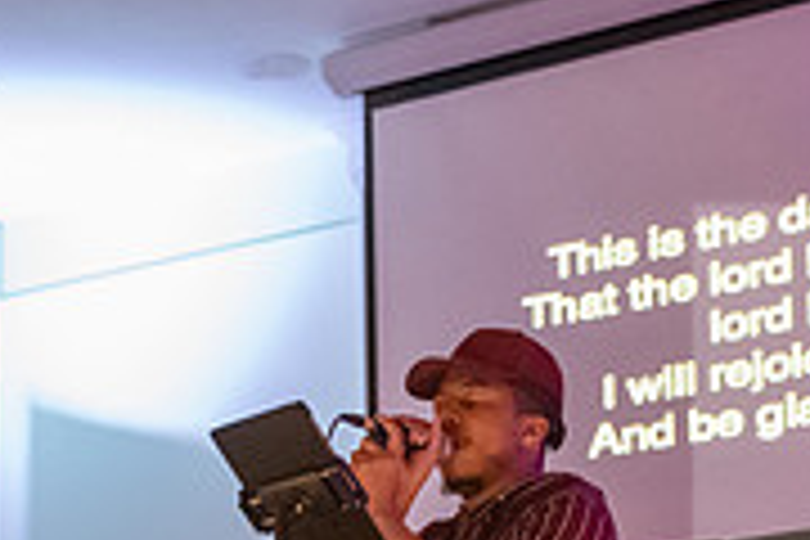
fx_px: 2542
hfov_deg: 18.0
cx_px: 558
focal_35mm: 113
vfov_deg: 11.7
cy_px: 749
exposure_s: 1/50
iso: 8000
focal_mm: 35
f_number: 2.8
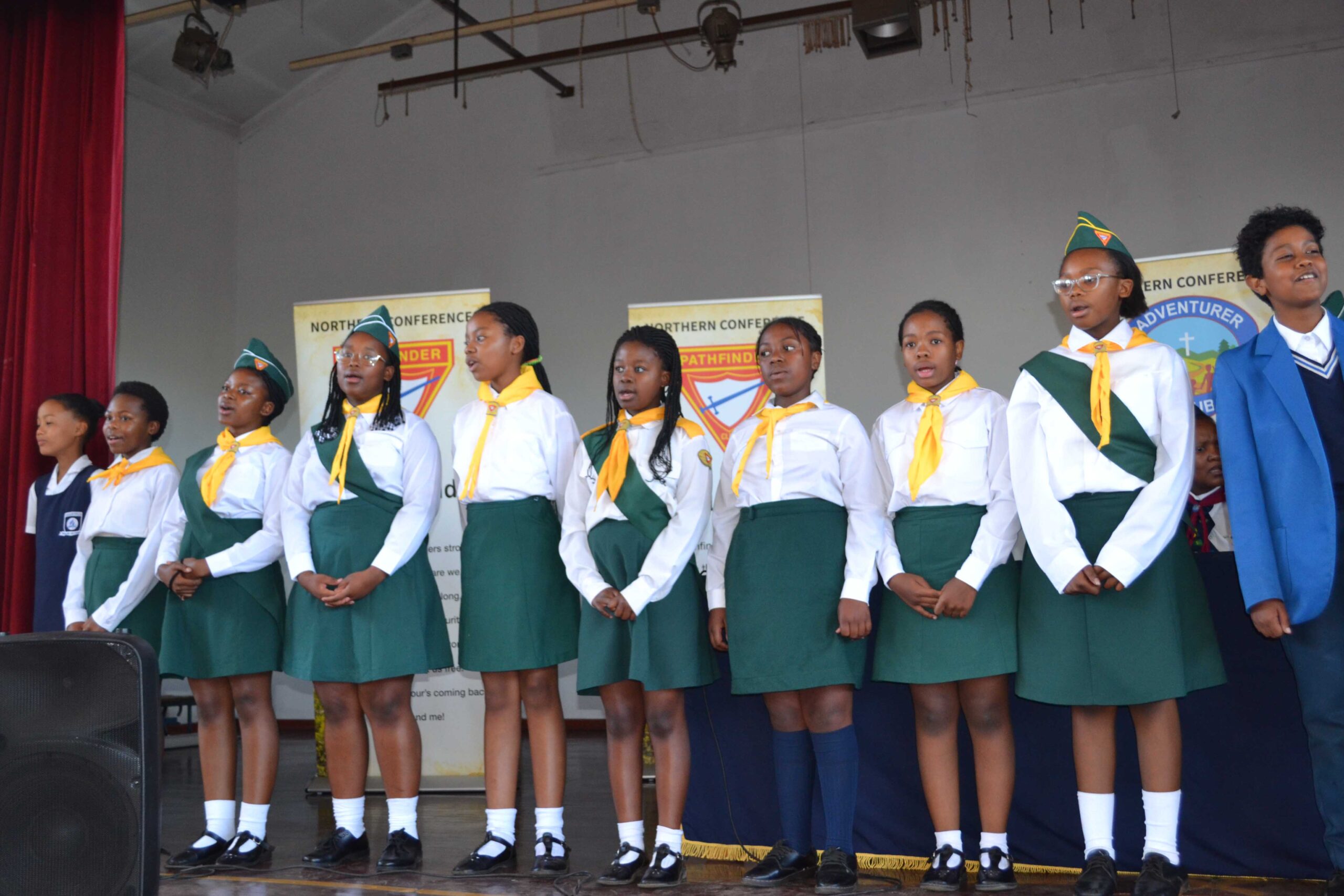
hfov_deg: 53.1
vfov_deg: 36.9
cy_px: 448
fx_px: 1344
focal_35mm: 36
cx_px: 672
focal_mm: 24
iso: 900
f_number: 4
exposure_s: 1/60
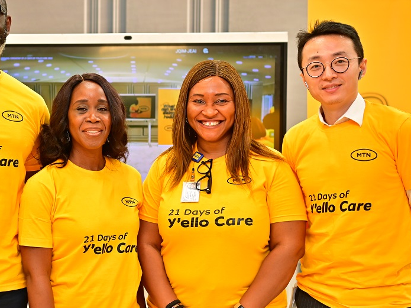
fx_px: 985
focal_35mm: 83
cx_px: 100
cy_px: 150
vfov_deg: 17.8
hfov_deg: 23.3
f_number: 3.2
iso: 800
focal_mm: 50
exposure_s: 1/200
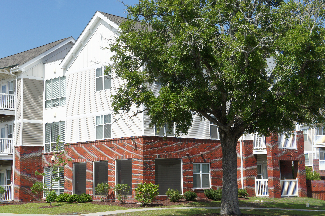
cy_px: 108
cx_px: 162
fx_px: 568
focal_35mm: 63
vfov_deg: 21.5
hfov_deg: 31.9
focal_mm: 42
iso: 200
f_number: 9
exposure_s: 1/400
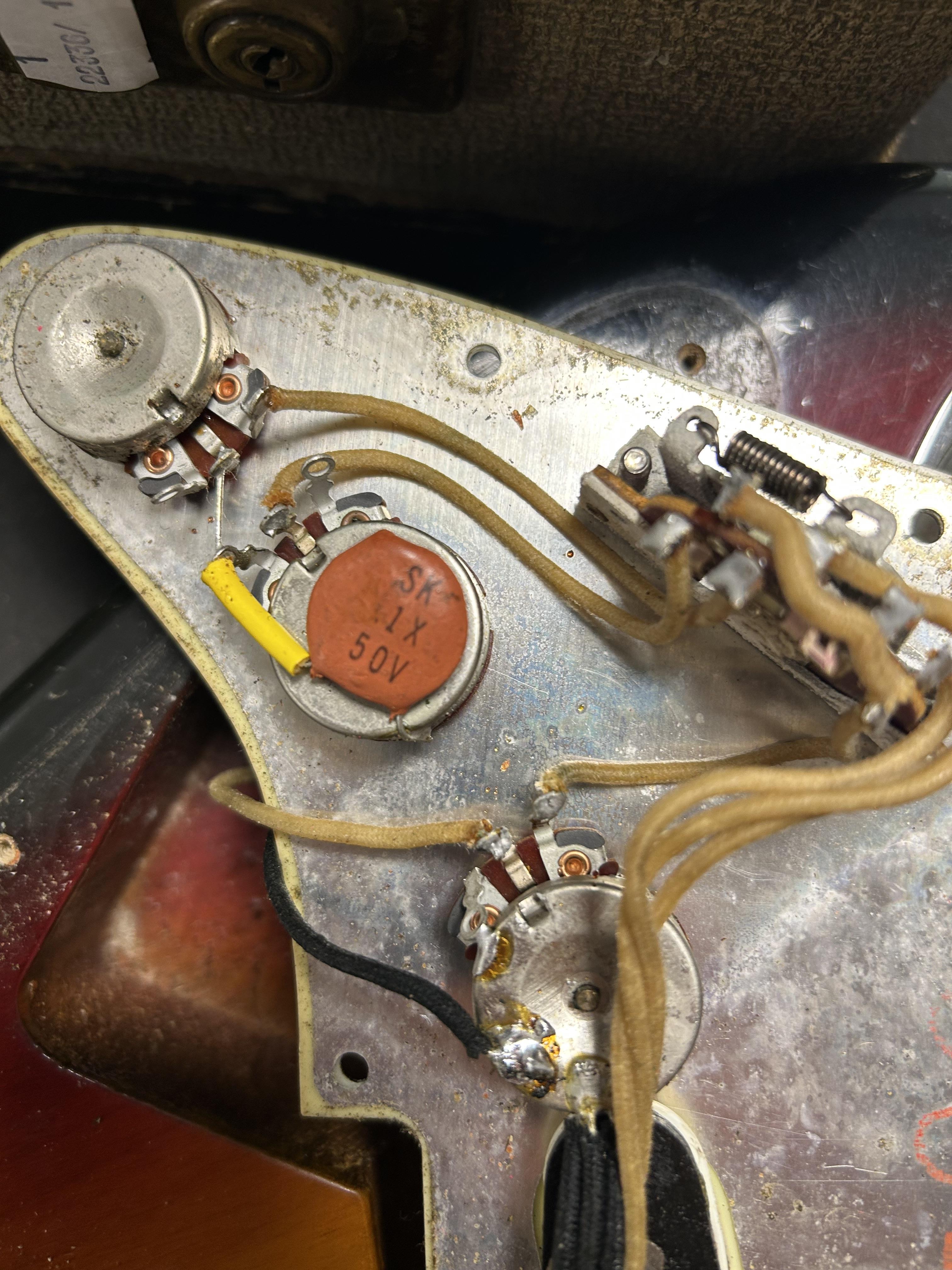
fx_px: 953
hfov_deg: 53.1
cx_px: 476
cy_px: 635
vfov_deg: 67.3
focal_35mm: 26
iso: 64
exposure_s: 1/50
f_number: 1.5
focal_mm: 5.7
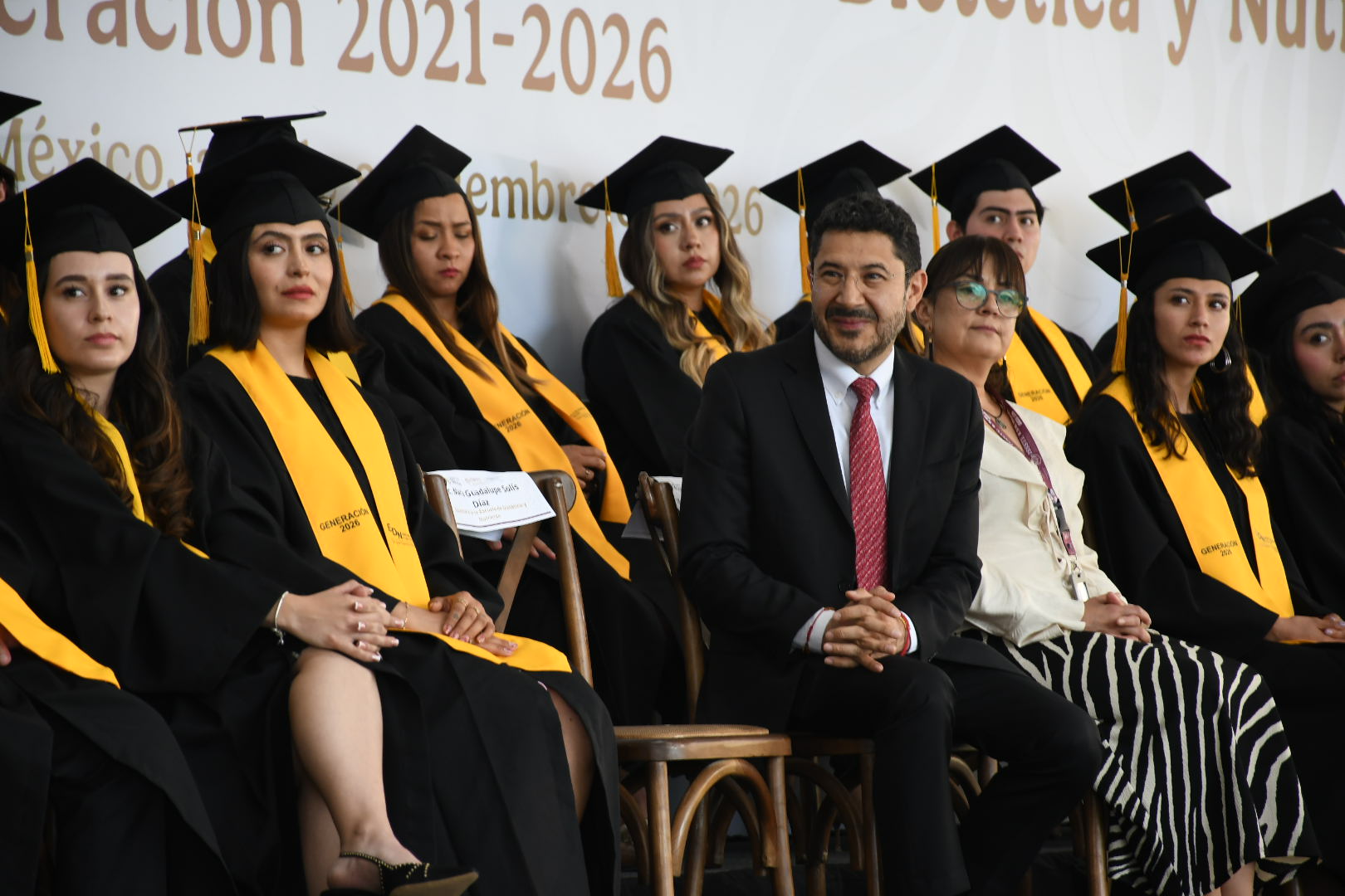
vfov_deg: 6.5
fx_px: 7845
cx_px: 672
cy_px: 448
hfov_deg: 9.8
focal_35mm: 210
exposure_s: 1/125
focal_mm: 140
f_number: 5.6
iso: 640
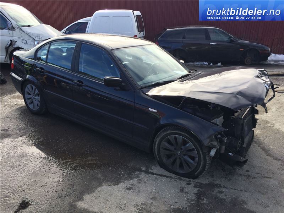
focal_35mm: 29
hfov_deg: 61.7
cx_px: 142
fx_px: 238
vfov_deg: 48.2
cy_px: 106
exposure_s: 1/873
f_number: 2.2
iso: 32
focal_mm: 4.15
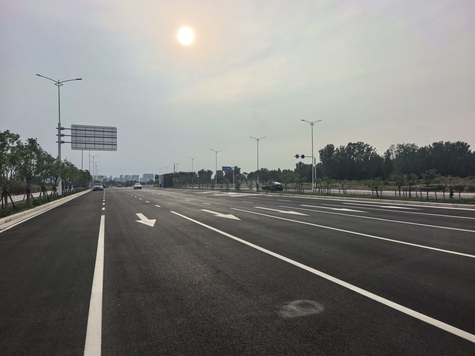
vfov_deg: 56.8
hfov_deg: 71.6
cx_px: 238
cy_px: 178
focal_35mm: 24
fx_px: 329
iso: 50
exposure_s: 1/16667
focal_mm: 5.34
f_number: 1.6
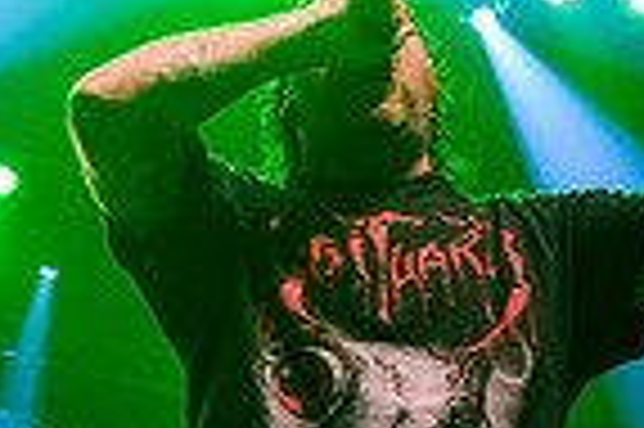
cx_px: 61
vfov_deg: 12.4
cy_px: 239
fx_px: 1966
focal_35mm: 110
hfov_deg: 18.3
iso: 3200
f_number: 3.5
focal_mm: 24
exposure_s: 1/160
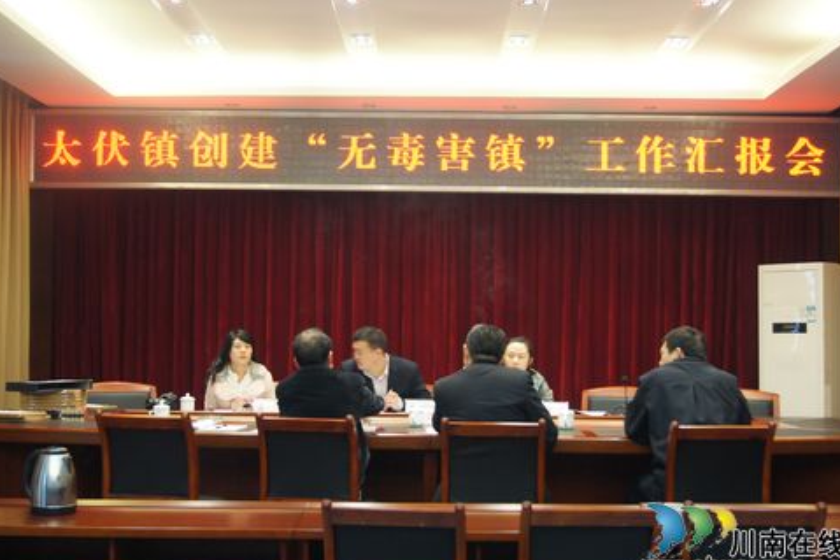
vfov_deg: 28.6
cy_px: 289
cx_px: 430
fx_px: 1096
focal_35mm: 47
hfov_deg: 41.9
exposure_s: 1/30
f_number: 4.5
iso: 1600
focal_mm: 30
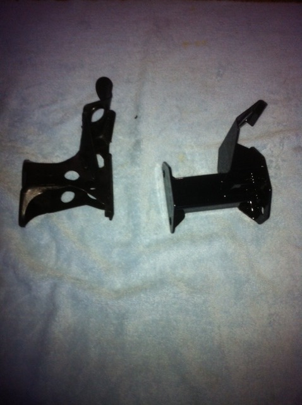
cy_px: 202
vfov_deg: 52.7
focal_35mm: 35
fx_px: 408
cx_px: 151
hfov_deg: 40.6
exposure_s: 1/15
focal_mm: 3.9
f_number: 2.8
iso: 80
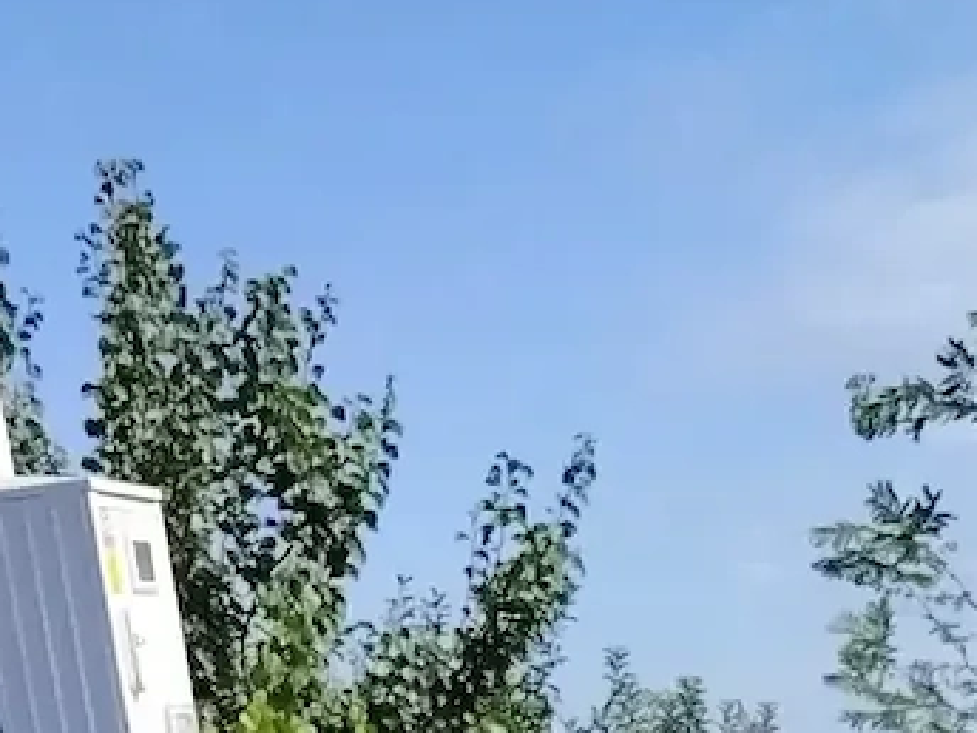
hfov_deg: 20.5
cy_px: 1771
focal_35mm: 93
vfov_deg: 12.4
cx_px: 932
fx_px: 2625
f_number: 1.75
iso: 100
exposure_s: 1/827
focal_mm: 5.25
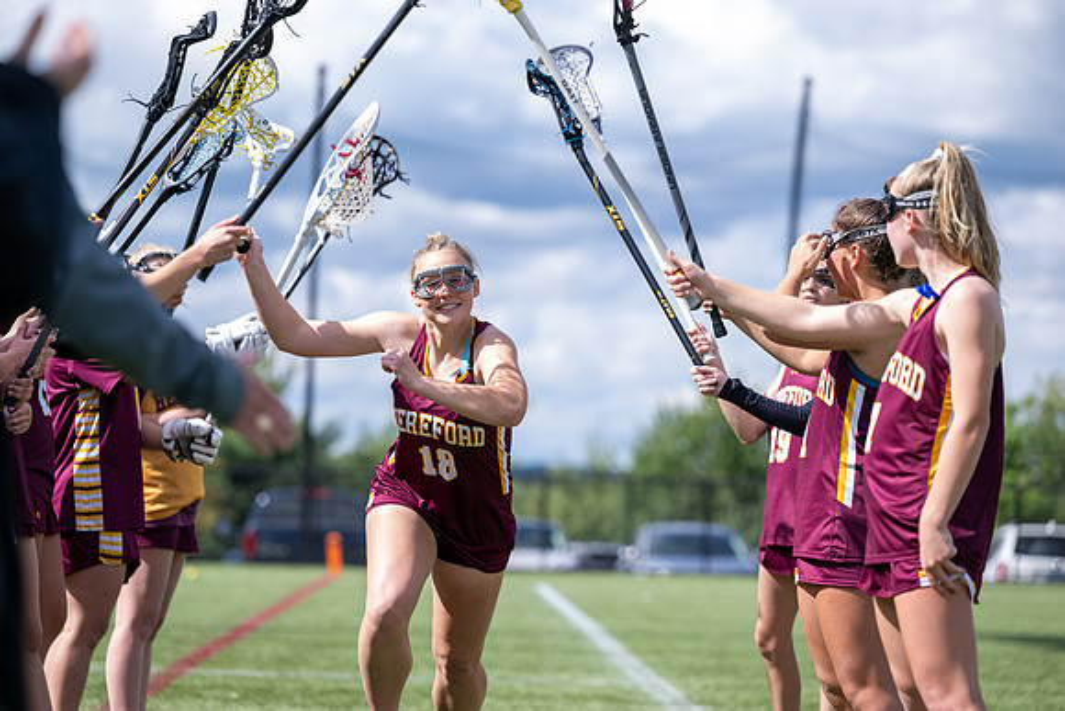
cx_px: 532
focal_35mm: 155
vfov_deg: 8.9
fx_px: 4586
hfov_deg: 13.2
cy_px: 356
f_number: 3.5
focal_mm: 155
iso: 360
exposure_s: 1/2000
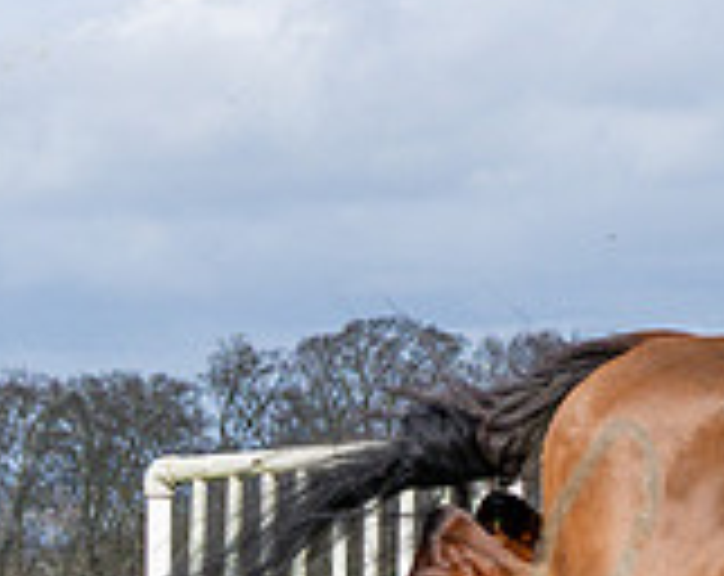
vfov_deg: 5.5
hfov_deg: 6.8
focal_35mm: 280
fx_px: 5985
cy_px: 571
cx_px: 1127
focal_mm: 35
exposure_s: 1/2000
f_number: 4
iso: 200
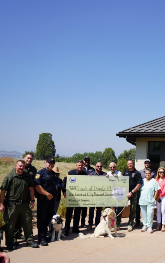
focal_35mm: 43
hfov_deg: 27.5
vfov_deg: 46.2
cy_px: 131
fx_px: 309
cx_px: 177
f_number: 5
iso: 100
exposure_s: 1/640
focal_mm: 28
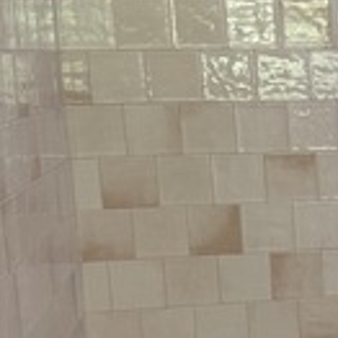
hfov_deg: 14.9
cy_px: 279
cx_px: 578
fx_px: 1149
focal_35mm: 104
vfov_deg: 16.6
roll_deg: +0.8
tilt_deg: -10.8
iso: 160
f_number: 1.78
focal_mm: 6.76
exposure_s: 1/120
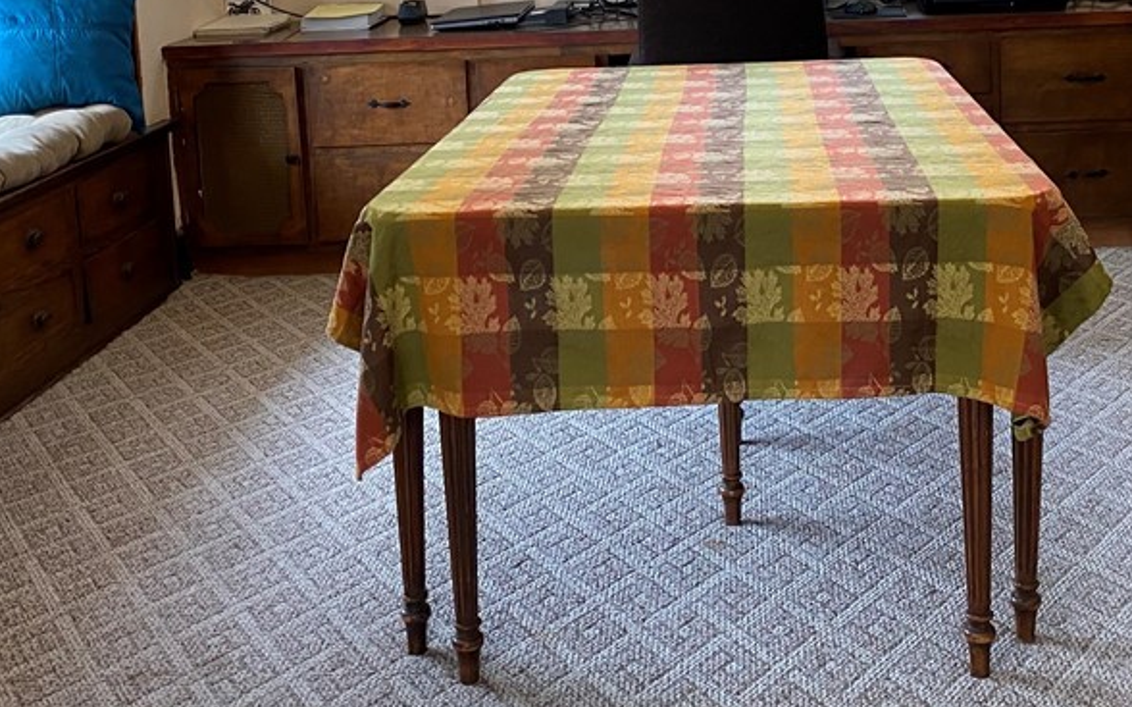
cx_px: 722
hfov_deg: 41.5
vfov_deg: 25.8
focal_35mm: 48
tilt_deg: -8.9
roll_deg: +1.6
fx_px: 1480
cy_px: 46
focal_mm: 4.25
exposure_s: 1/60
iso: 100
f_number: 1.8
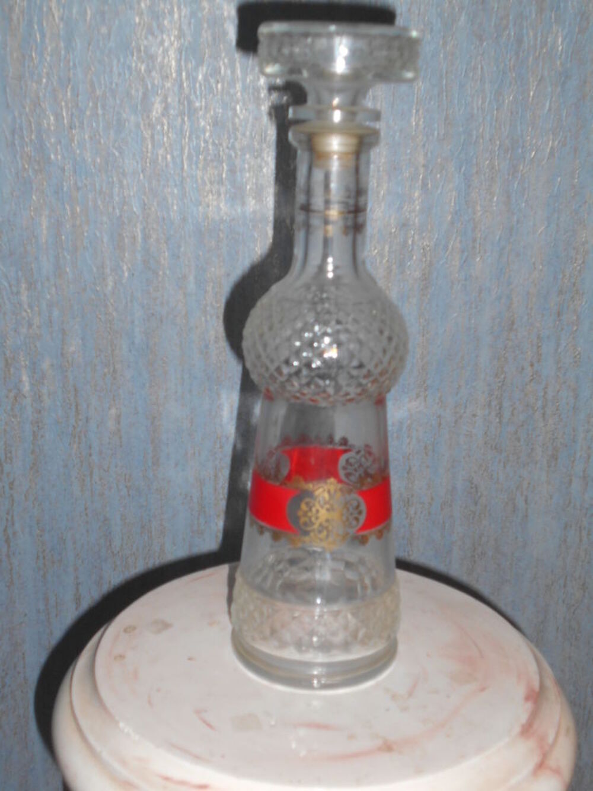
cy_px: 396
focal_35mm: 50
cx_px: 296
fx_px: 1142
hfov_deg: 29.1
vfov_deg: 38.2
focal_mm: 8.8
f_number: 4.5
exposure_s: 1/60
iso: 200
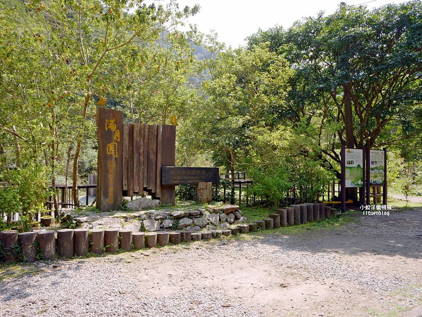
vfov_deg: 49.8
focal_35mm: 28
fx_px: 342
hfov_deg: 63.4
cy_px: 158
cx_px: 211
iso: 200
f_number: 3.2
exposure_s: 1/800
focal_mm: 14
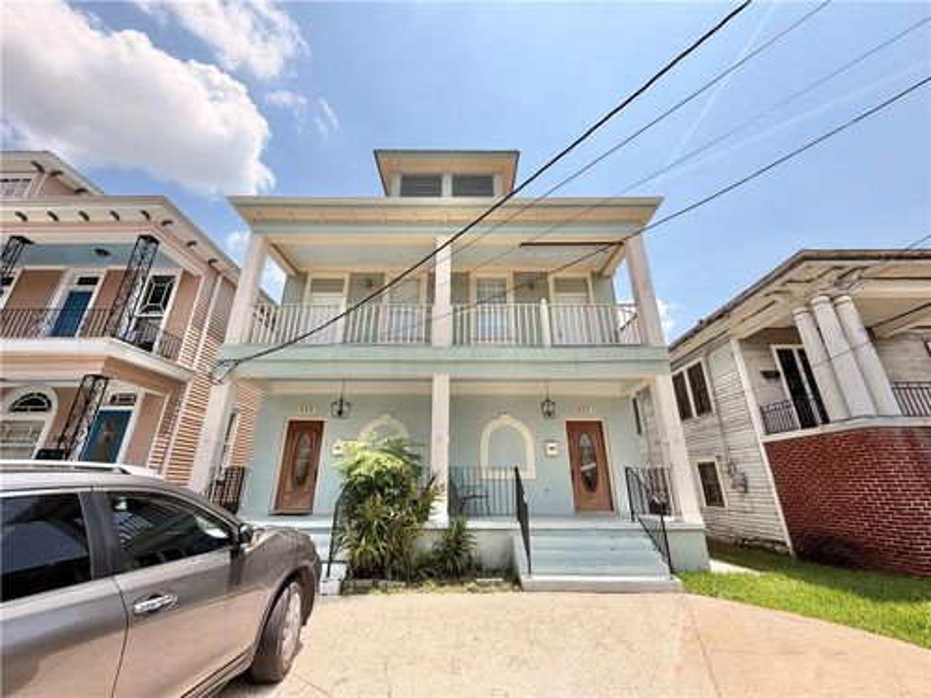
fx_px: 377
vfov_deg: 85.7
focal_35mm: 14
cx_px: 466
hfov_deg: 102.1
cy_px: 349
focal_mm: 2.22
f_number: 2.2
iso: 20
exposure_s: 1/970
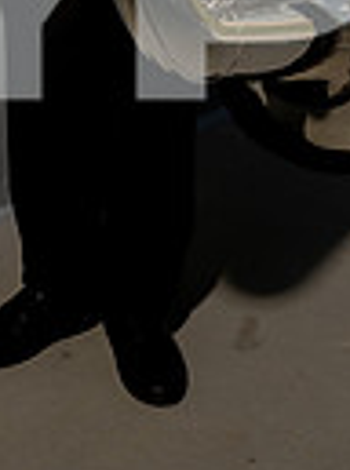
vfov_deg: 16.1
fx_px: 1504
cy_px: -266
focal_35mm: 111
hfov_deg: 13.2
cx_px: 102
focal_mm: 33
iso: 100
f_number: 8
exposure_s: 1/250
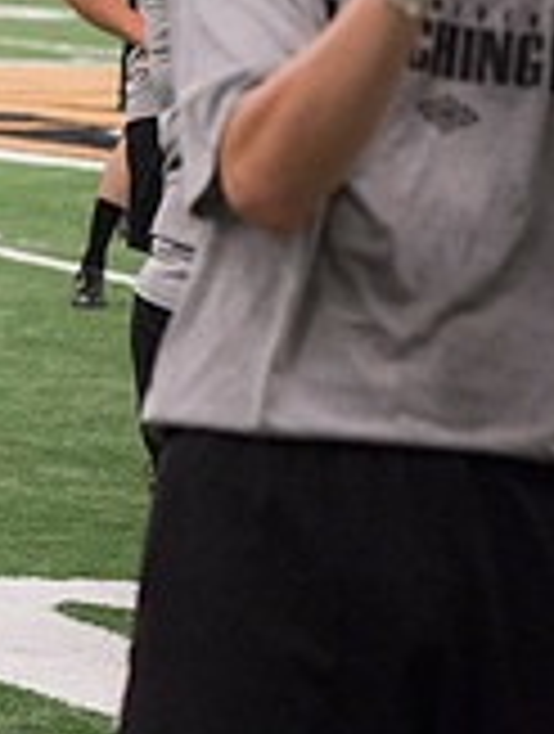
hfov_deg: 6.0
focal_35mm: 239
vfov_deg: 8.2
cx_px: -685
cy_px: -16
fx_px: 5080
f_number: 3.2
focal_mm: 70
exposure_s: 1/200
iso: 3200
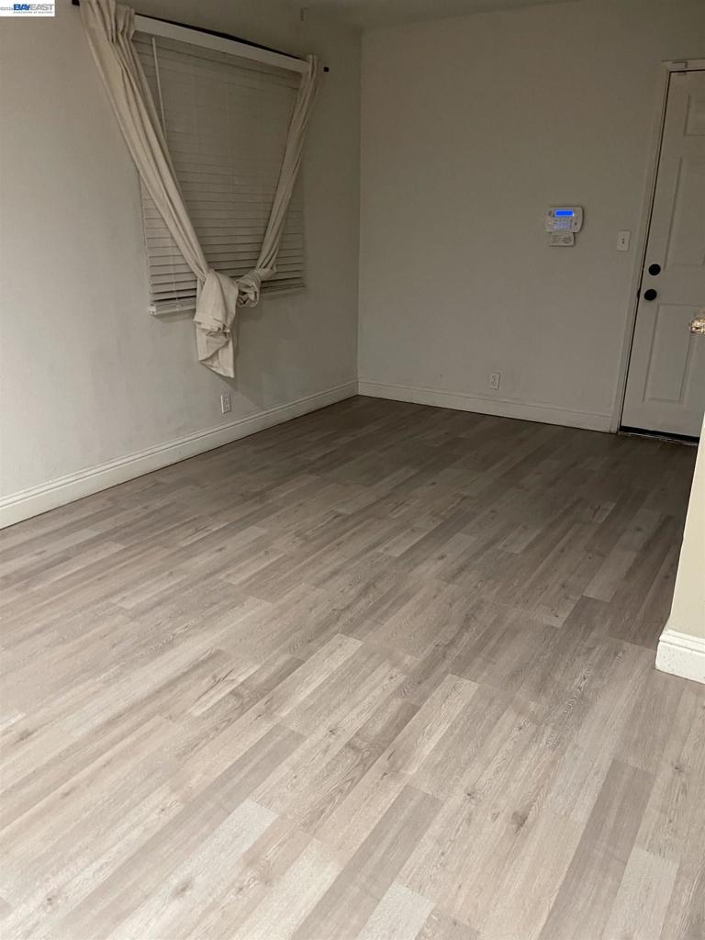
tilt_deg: -19.6
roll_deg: -0.7
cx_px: 352
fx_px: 679
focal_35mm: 25
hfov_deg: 54.9
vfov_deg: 69.4
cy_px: 470
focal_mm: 5.1
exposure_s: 1/40
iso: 400
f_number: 1.6
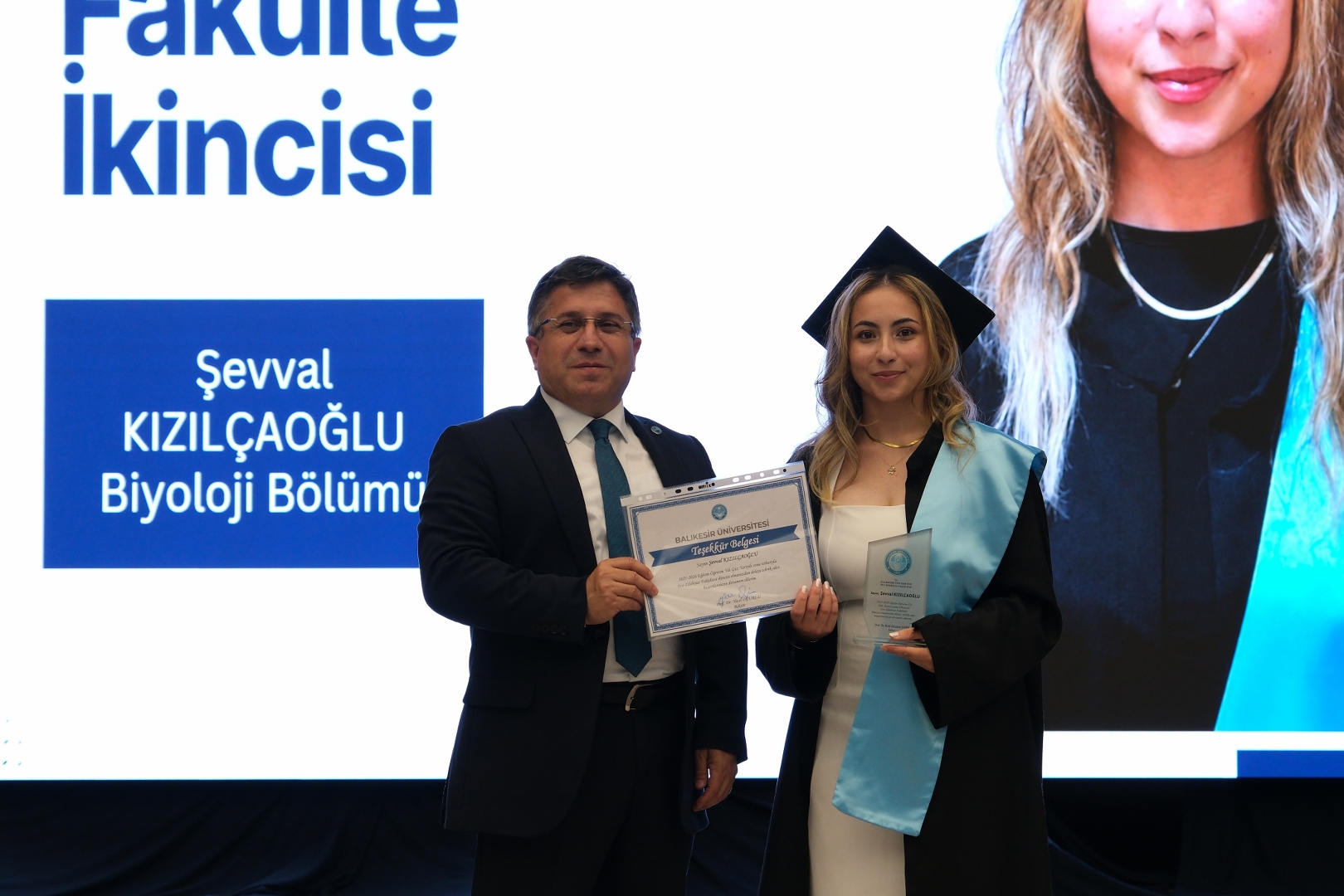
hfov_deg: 23.1
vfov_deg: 15.5
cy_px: 448
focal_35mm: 88
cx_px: 672
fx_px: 3285
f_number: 4.5
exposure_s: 1/80
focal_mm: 58.6
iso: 1250
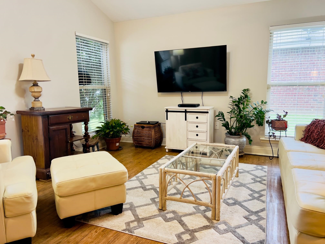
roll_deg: +0.5
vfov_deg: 53.1
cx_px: 162
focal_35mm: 26
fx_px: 244
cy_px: 122
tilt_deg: -8.5
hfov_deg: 67.3
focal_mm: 5.7
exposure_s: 1/60
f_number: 1.5
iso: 250
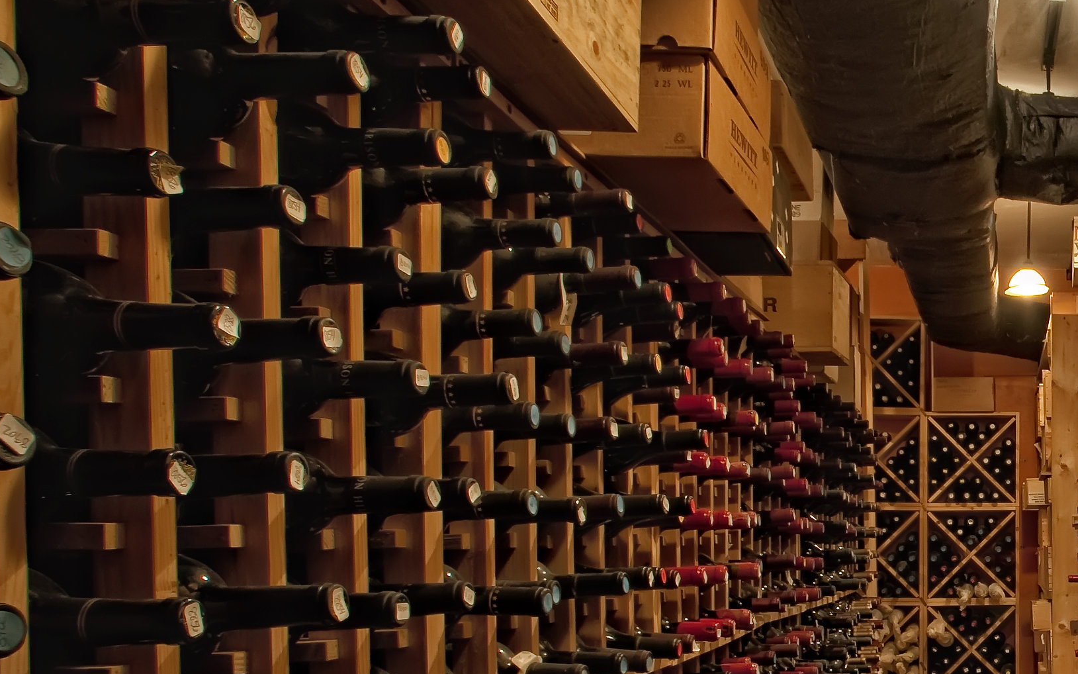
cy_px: 513
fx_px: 1060
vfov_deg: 34.4
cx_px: 1111
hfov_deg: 44.6
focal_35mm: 36
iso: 200
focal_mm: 11
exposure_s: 6
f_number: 11
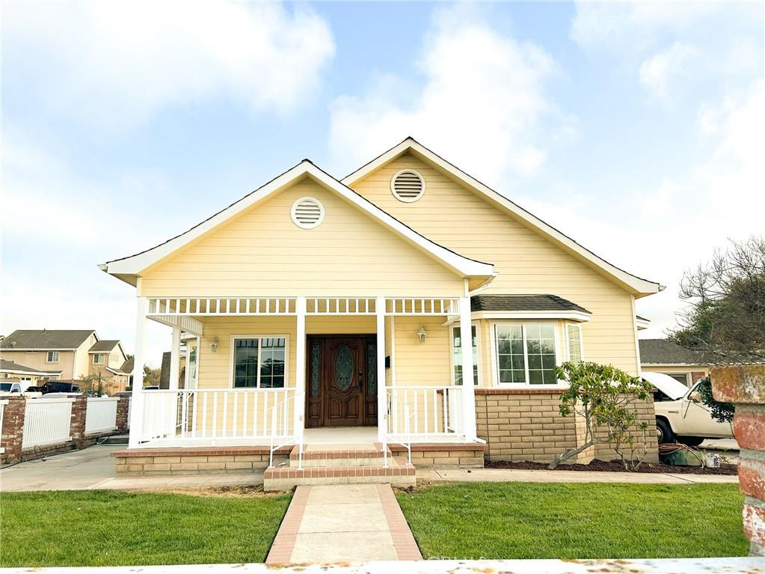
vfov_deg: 53.1
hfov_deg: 67.3
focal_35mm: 26
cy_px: 287
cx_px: 382
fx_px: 575
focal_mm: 5.7
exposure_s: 1/1900
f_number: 1.5
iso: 50
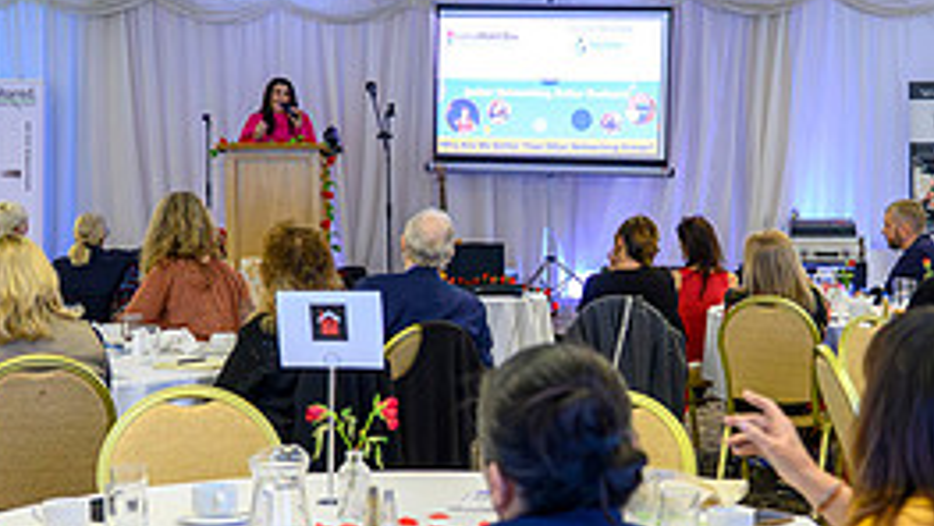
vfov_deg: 16.3
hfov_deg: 28.6
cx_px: 526
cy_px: 303
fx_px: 1833
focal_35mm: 74
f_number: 3.5
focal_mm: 32
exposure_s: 1/100
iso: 8000
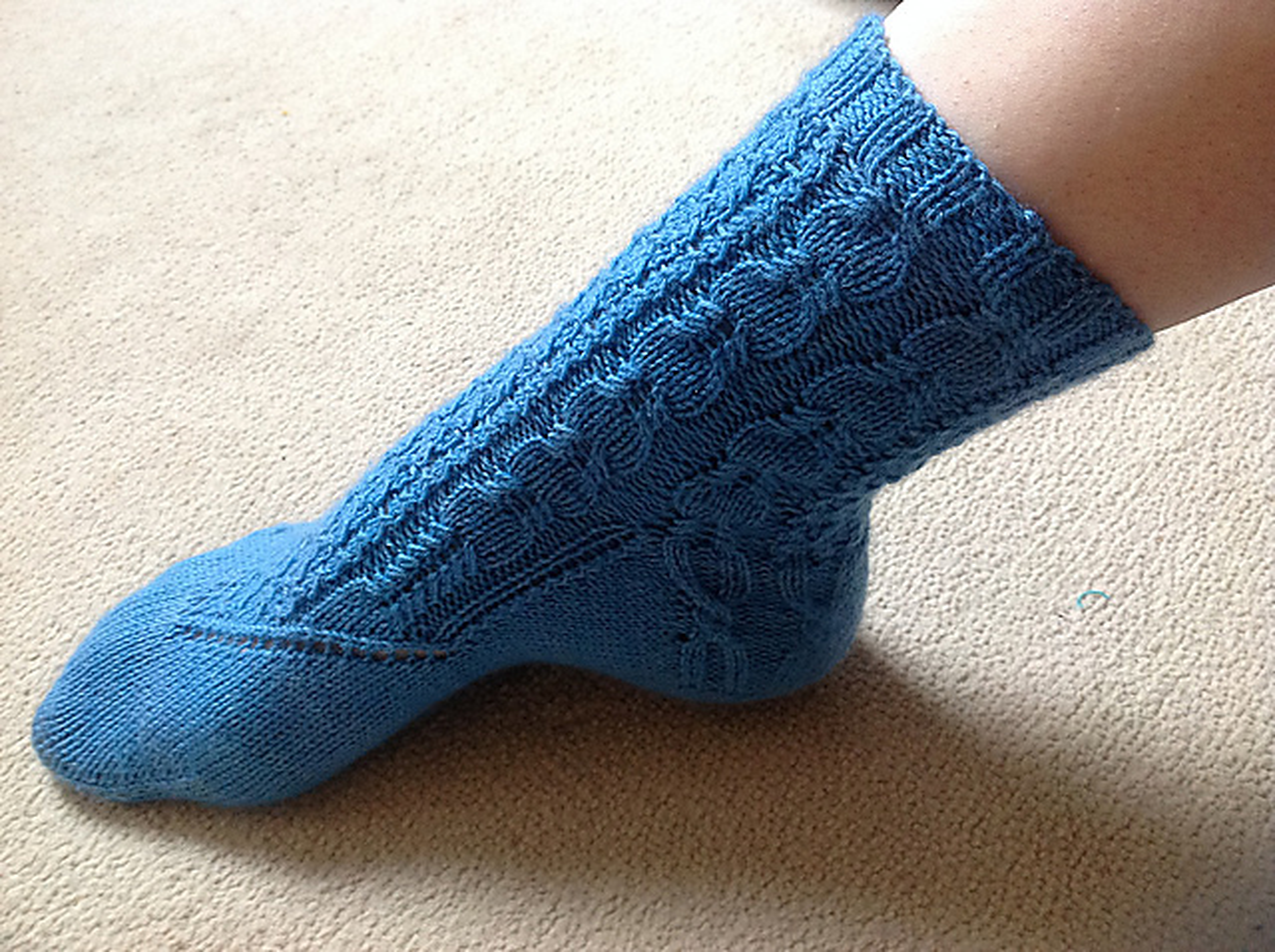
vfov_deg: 40.6
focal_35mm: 35
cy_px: 476
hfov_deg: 52.7
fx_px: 1287
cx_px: 638
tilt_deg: -48.1
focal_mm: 4.28
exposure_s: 1/15
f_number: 2.4
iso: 160
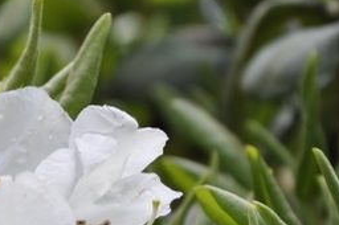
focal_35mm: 492
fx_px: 4623
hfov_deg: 4.2
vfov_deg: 2.8
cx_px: -37
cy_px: 283
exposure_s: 1/320
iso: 200
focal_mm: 105
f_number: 8
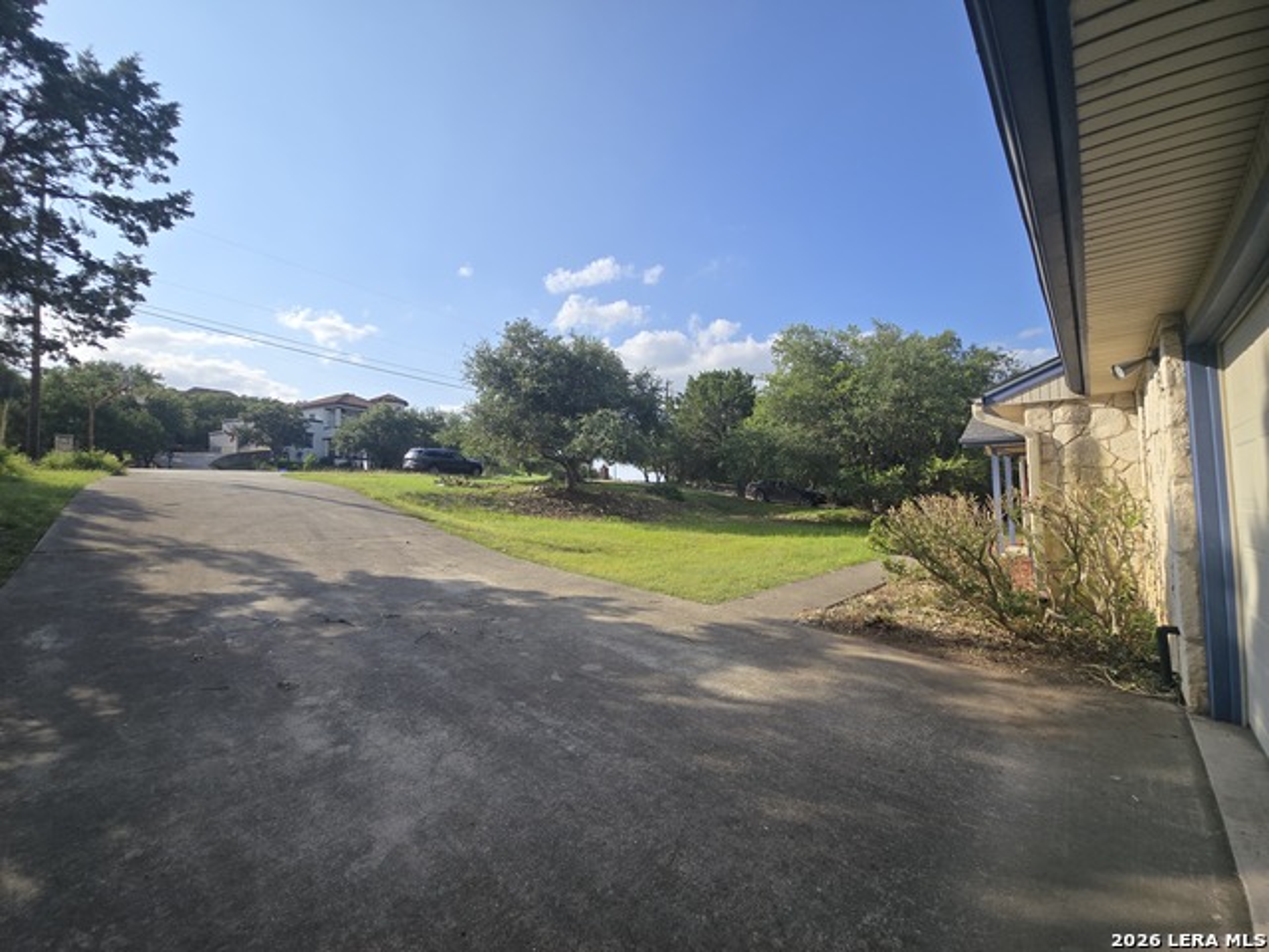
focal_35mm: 13
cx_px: 634
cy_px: 476
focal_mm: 2.2
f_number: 2.2
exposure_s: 1/2302
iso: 50
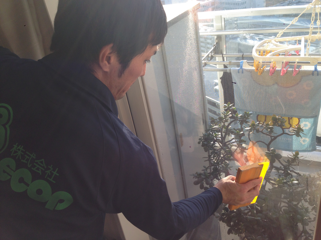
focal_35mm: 33
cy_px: 120
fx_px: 306
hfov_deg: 55.4
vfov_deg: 42.9
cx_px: 160
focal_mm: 4.12
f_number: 2.4
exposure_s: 1/144
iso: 50
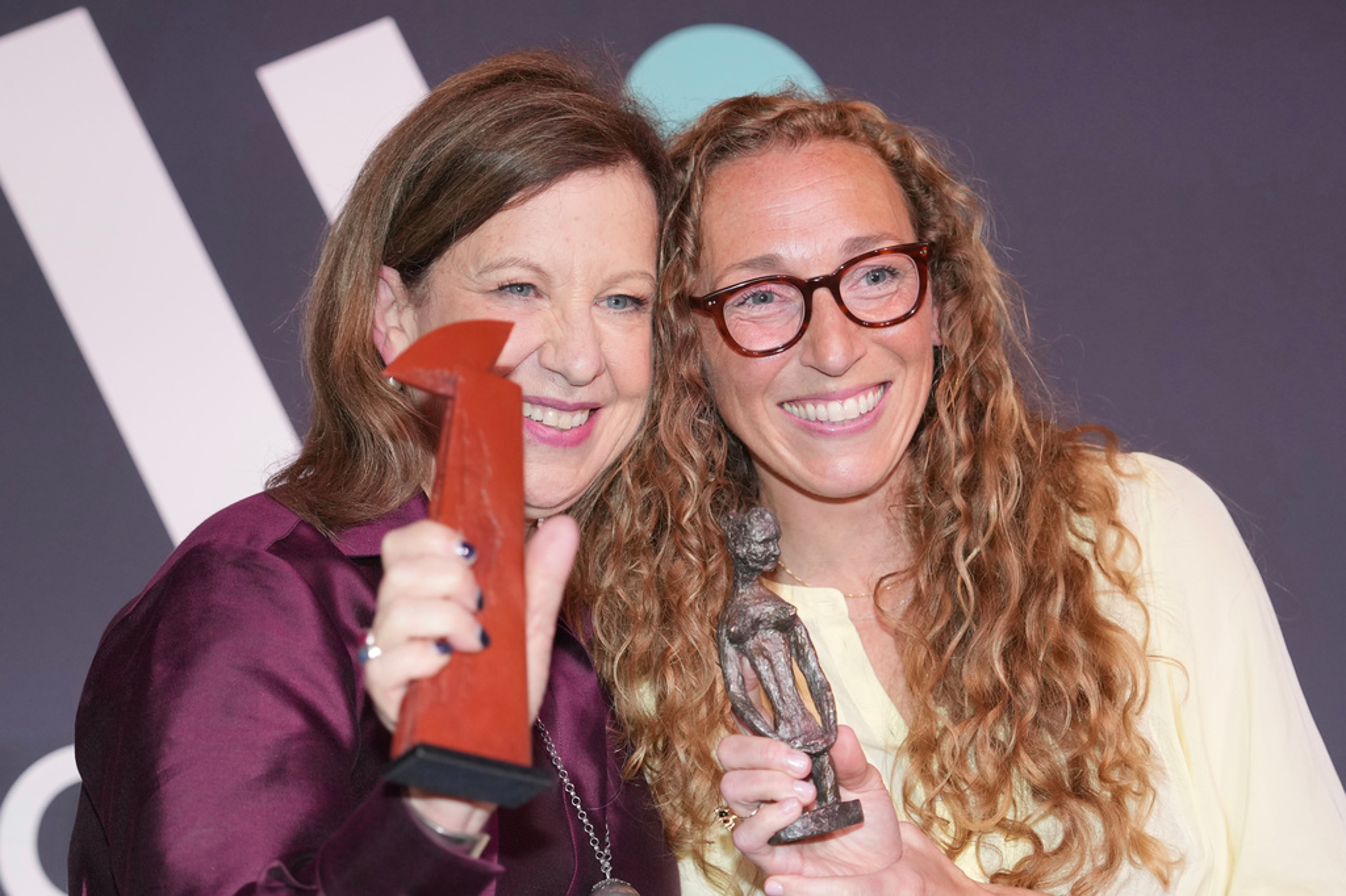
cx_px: 673
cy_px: 448
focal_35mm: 55
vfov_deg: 24.6
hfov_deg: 36.3
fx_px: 2056
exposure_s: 1/160
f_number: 2.8
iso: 800
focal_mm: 55
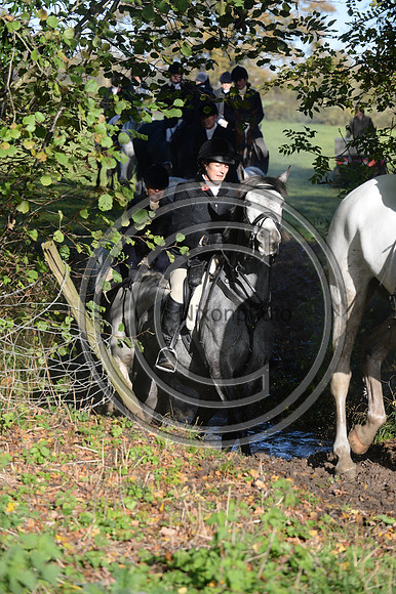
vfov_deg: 17.7
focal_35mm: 116
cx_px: 198
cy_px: 297
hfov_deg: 11.8
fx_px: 1916
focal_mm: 116
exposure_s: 1/2500
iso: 1000
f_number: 4
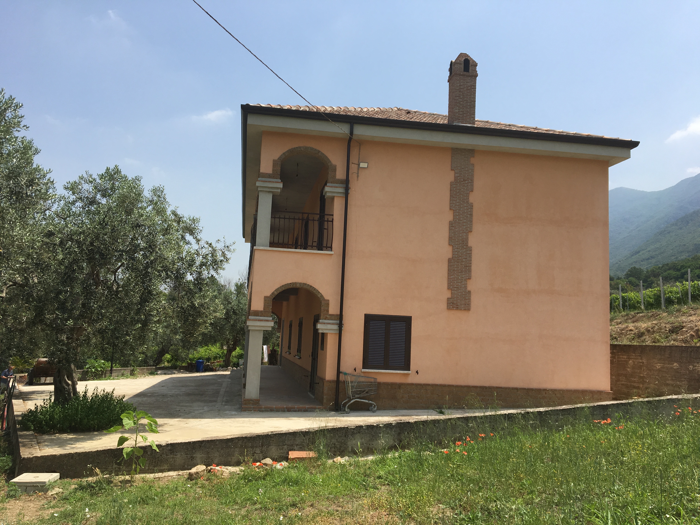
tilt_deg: +7.5
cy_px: 262
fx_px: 586
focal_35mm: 29
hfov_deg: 61.7
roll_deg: -2.3
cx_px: 350
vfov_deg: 48.2
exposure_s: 1/1923
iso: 25
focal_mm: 4.15
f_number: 2.2
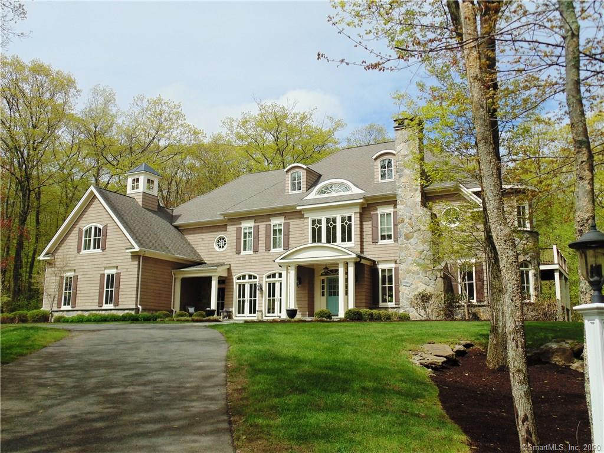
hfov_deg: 54.0
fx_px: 593
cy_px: 226
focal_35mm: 34
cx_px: 302
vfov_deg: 41.8
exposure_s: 1/125
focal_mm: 6.2
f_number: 10.7
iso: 80
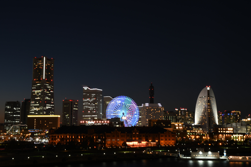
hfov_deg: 36.9
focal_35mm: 54
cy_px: 84
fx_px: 376
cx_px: 126
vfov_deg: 25.1
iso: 100
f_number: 13
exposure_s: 13
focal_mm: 36
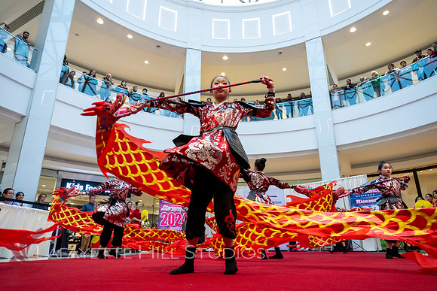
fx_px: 291
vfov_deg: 53.2
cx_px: 218
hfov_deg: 73.7
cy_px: 146
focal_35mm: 24
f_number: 4
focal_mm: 24
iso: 4000
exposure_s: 1/500
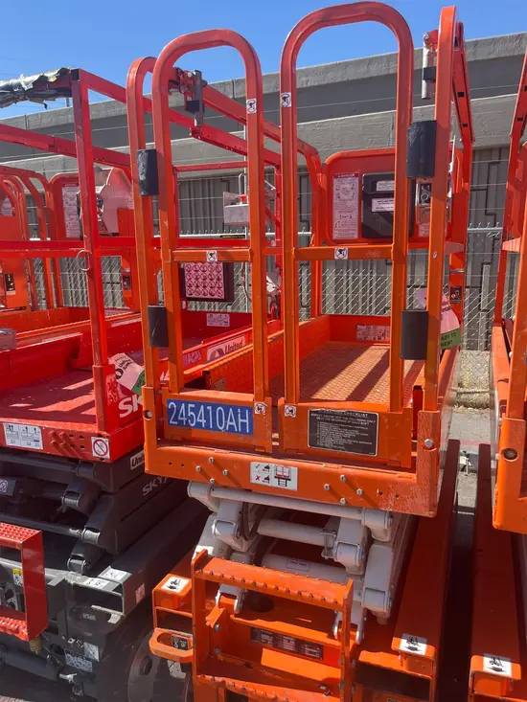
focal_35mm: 26
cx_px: 264
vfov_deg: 67.3
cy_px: 351
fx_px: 528
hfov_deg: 53.1
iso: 50
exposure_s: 1/1339
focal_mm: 5.1
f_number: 1.6
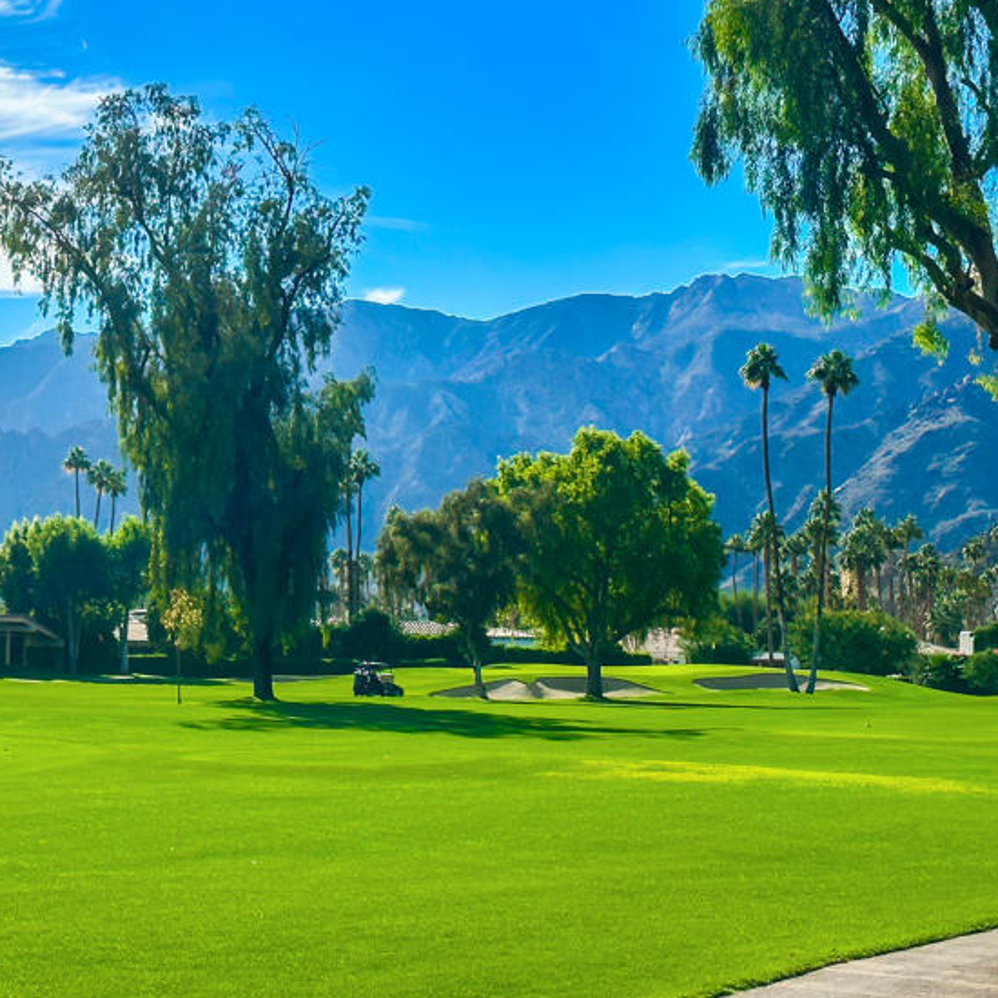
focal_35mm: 79
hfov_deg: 21.9
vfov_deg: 21.9
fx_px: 2577
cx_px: 410
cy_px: 484
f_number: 1.8
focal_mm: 6.86
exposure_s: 1/5600
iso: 64
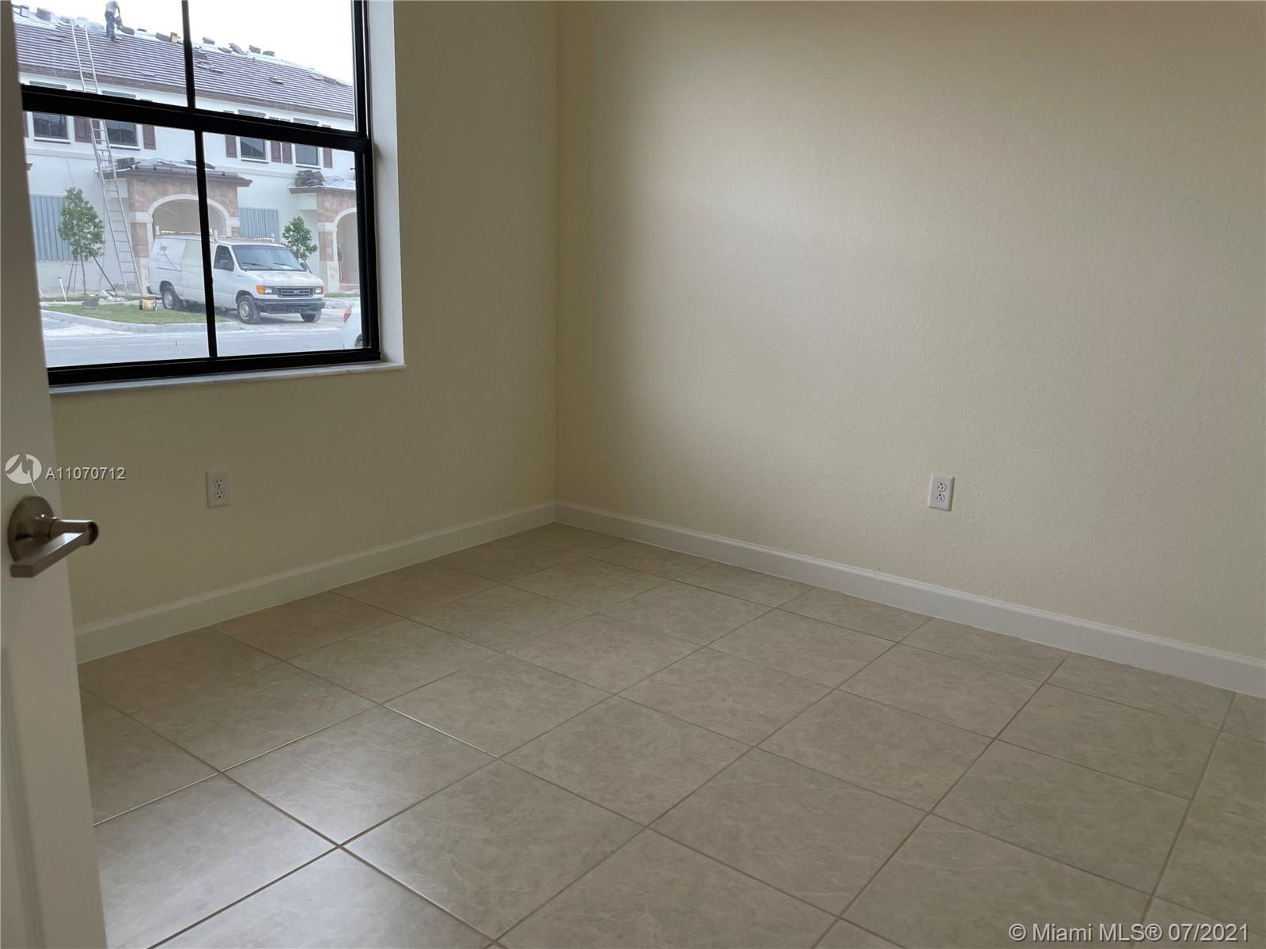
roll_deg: -1.5
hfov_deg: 67.3
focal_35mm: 26
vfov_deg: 53.1
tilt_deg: -11.5
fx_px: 951
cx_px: 633
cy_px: 474
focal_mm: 4.2
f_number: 1.6
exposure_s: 1/120
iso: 40
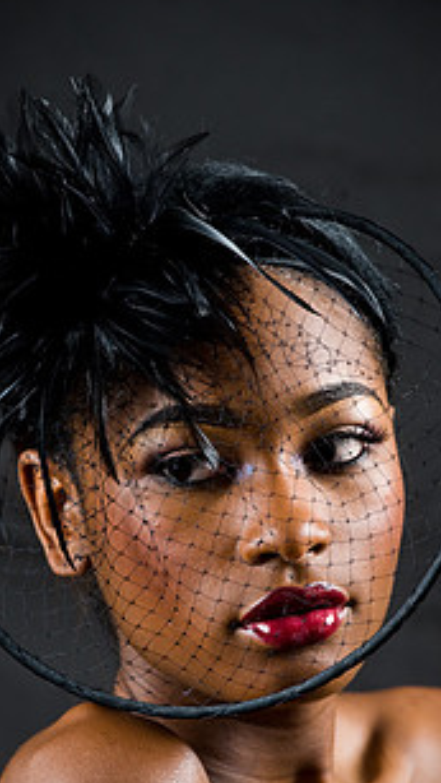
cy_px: 505
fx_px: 6373
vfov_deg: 7.0
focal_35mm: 307
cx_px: 233
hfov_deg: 4.0
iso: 320
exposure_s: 1/125
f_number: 5.6
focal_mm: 200
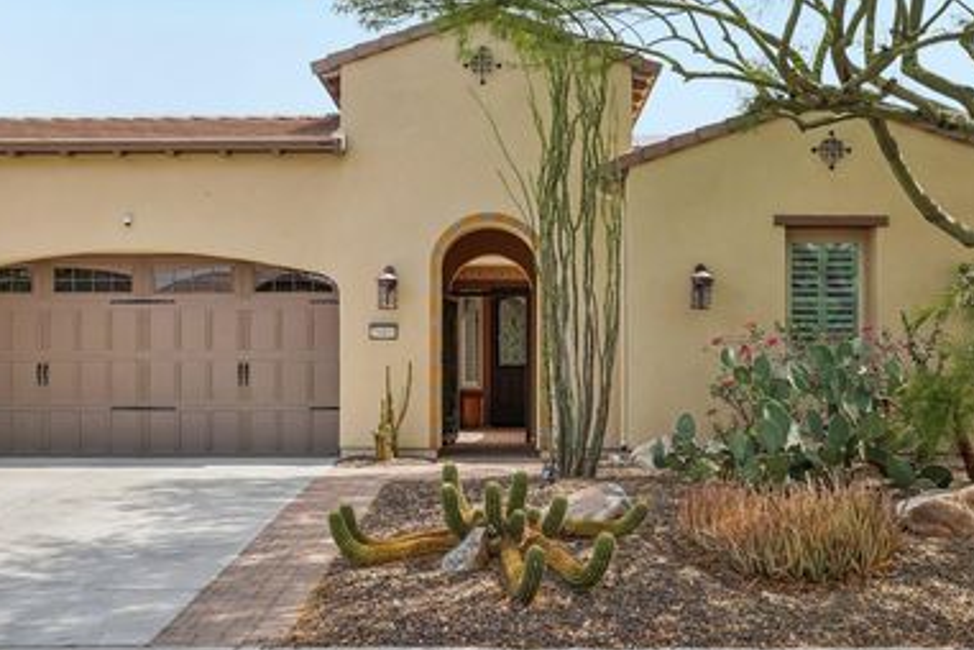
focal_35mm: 43
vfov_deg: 31.3
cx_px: 486
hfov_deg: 45.8
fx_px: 1154
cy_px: 239
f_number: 8
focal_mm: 32.5
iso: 400
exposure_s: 1/500
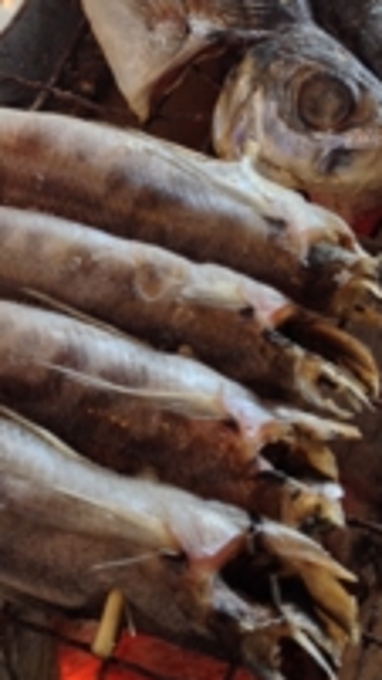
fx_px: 1369
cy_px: 237
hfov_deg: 15.8
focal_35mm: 76
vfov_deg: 27.7
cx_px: 88
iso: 50
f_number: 2.4
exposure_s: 1/24
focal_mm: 4.28
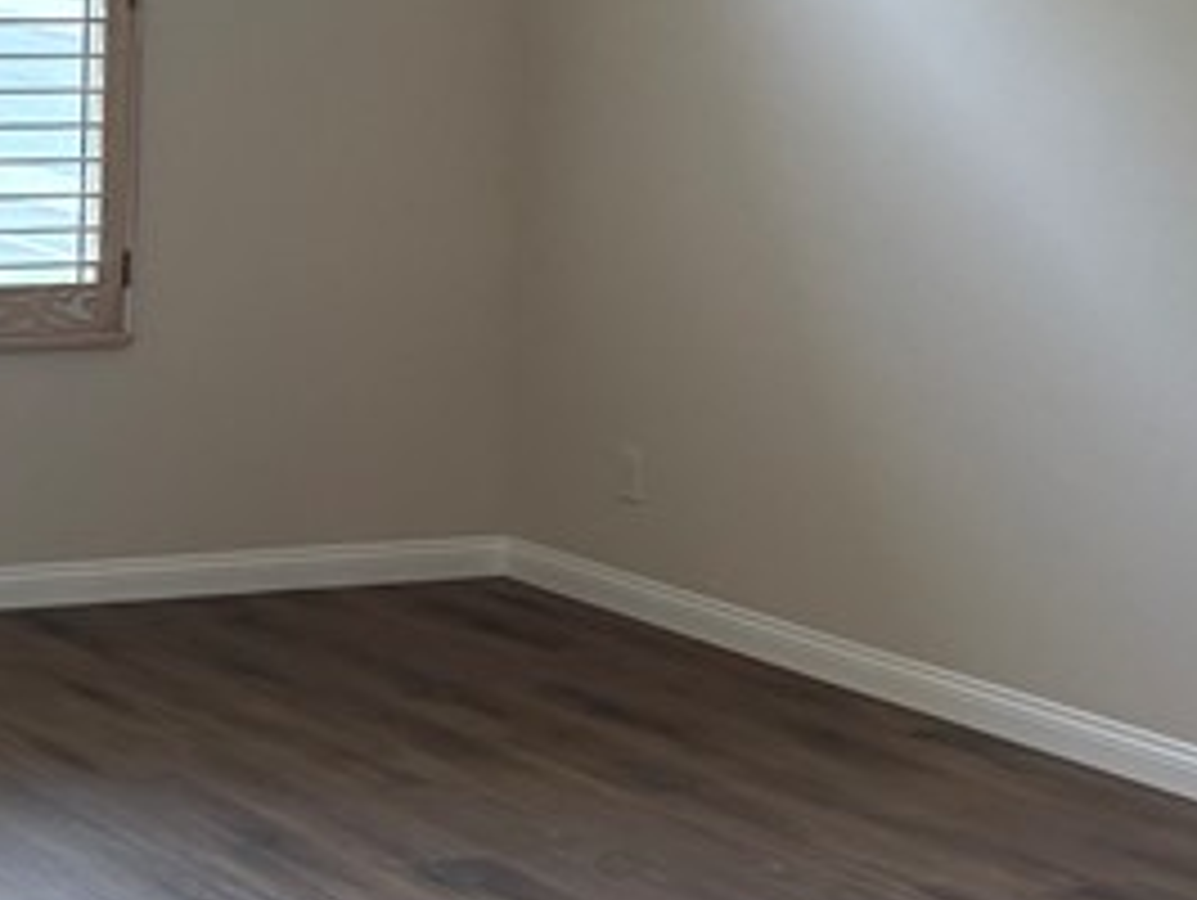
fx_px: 3461
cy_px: 166
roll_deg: -0.1
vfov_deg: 14.7
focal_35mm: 100
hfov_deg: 18.5
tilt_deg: -4.7
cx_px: -270
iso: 100
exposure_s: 1/236
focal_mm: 5.96
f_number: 1.6
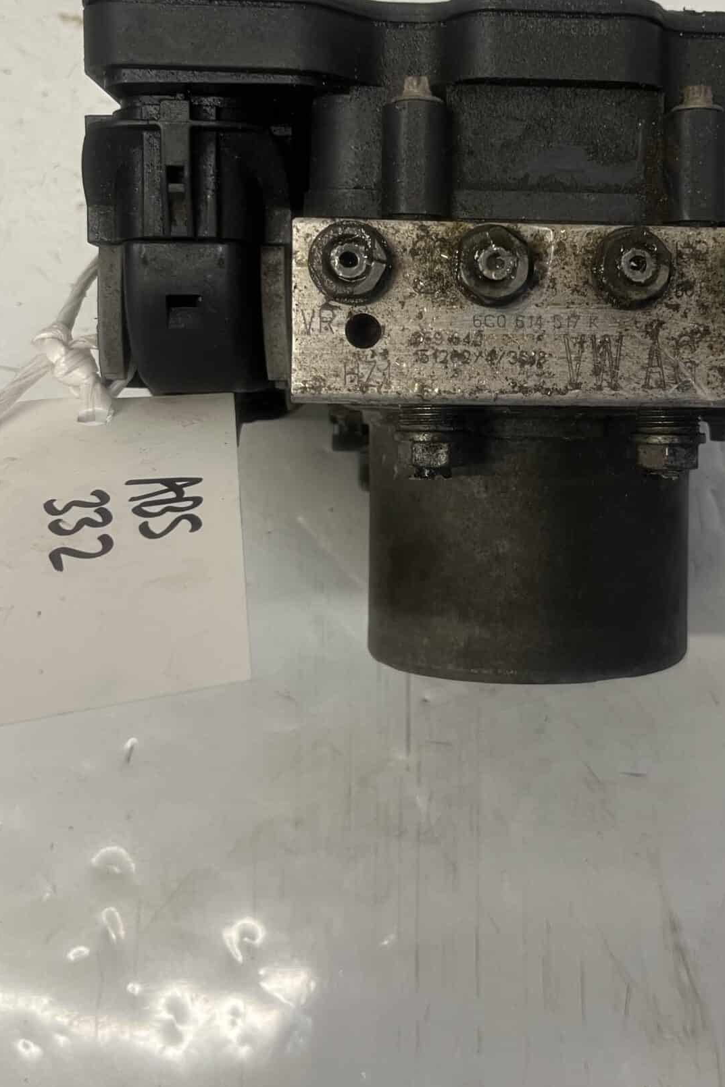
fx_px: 1299
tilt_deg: -75.4
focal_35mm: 43
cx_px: 549
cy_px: 421
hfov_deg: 30.6
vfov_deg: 45.1
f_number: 1.6
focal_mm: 5.1
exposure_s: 1/50
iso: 80
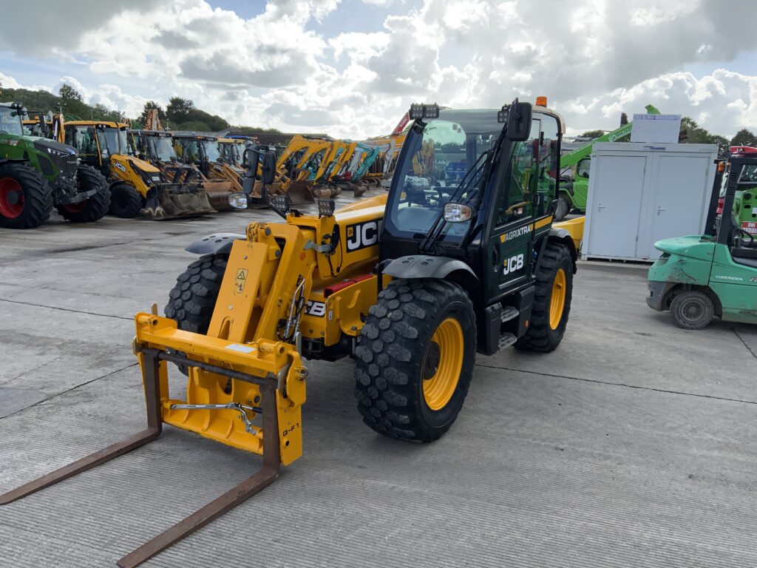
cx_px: 378
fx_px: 634
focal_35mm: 29
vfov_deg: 48.2
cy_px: 284
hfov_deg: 61.7
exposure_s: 1/842
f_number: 1.8
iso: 16
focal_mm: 3
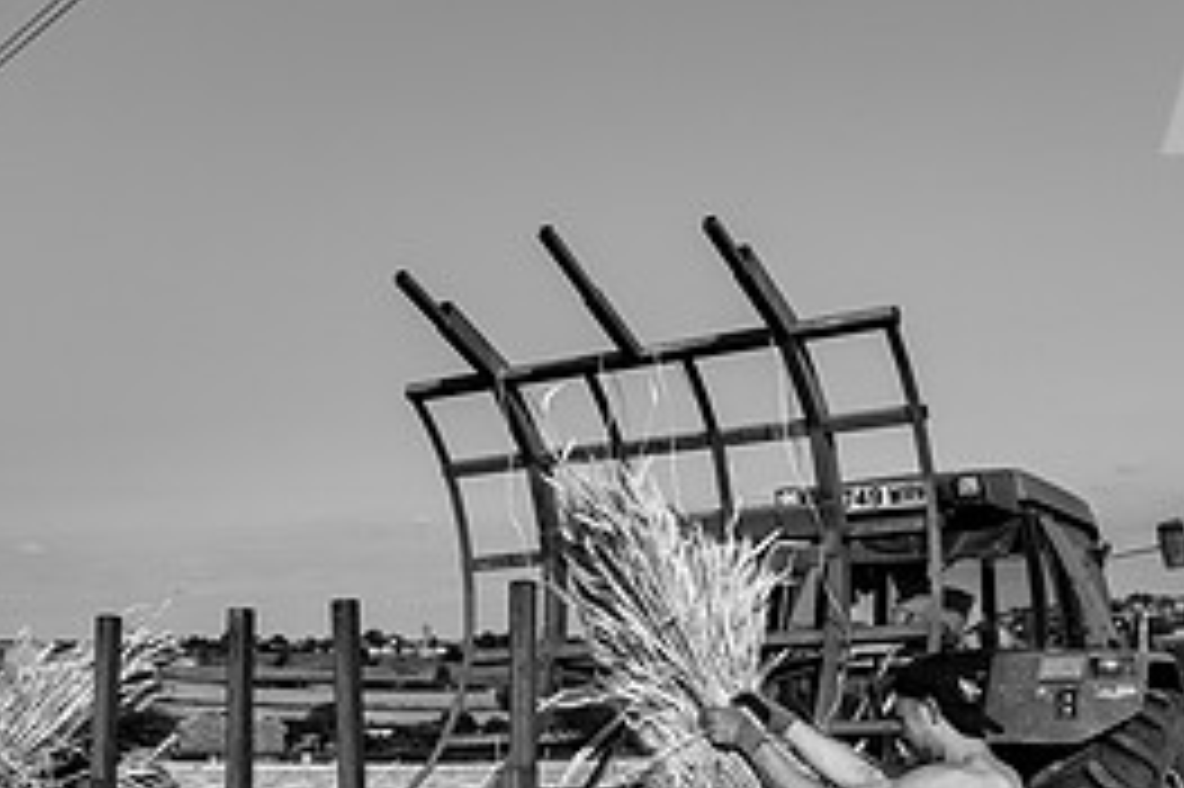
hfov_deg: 37.5
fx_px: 1742
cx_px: 549
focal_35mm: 53
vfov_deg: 25.2
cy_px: 601
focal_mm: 24
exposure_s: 1/1250
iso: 64
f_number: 5.6
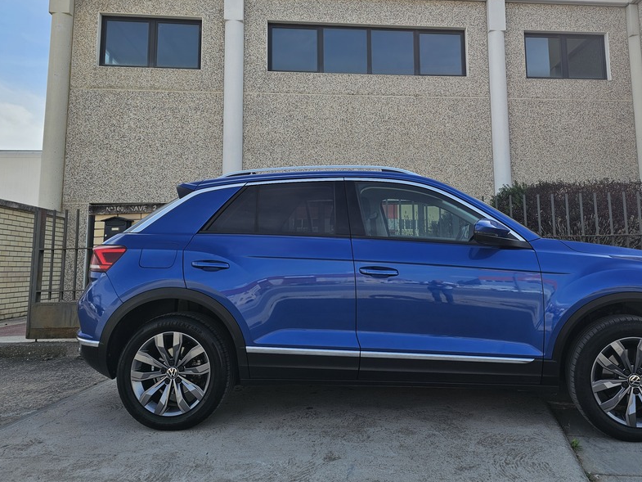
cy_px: 181
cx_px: 387
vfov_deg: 46.4
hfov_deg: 59.4
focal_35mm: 30
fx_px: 556
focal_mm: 6.3
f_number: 1.7
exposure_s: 1/503
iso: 10
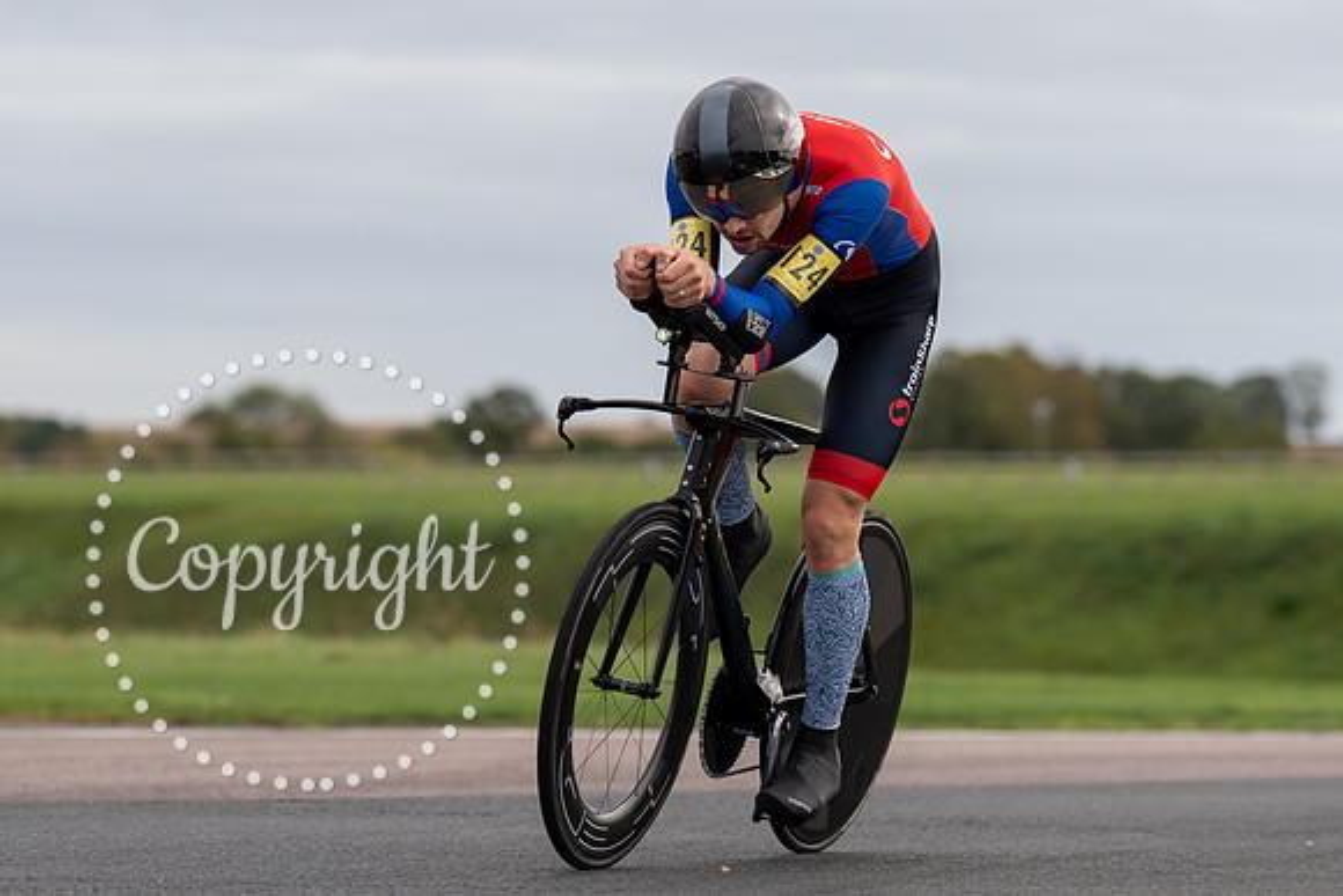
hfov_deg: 11.2
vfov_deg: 7.5
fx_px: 6868
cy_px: 370
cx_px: 692
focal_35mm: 184
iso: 125
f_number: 3.5
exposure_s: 1/1000
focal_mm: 136
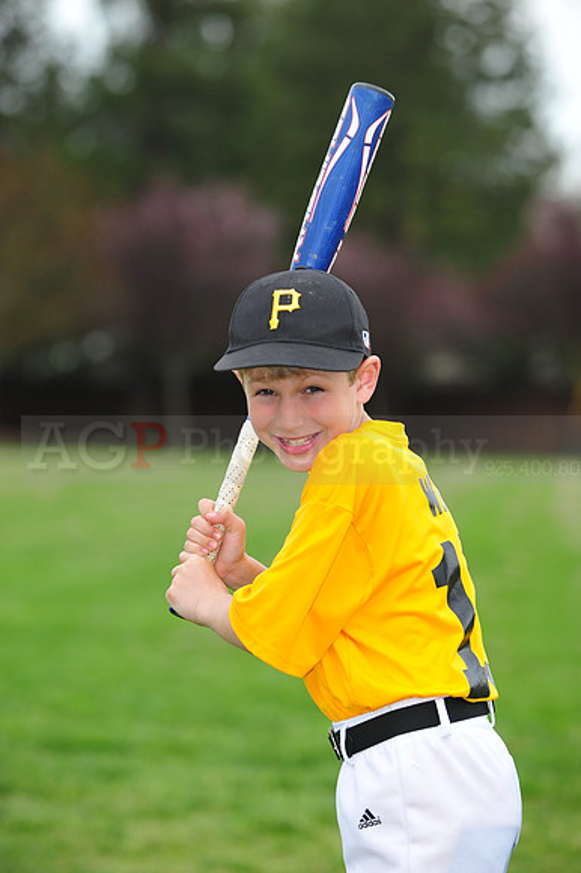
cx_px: 290
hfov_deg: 8.3
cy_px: 436
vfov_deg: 12.5
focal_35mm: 165
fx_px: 3999
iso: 400
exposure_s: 1/500
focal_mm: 165
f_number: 5
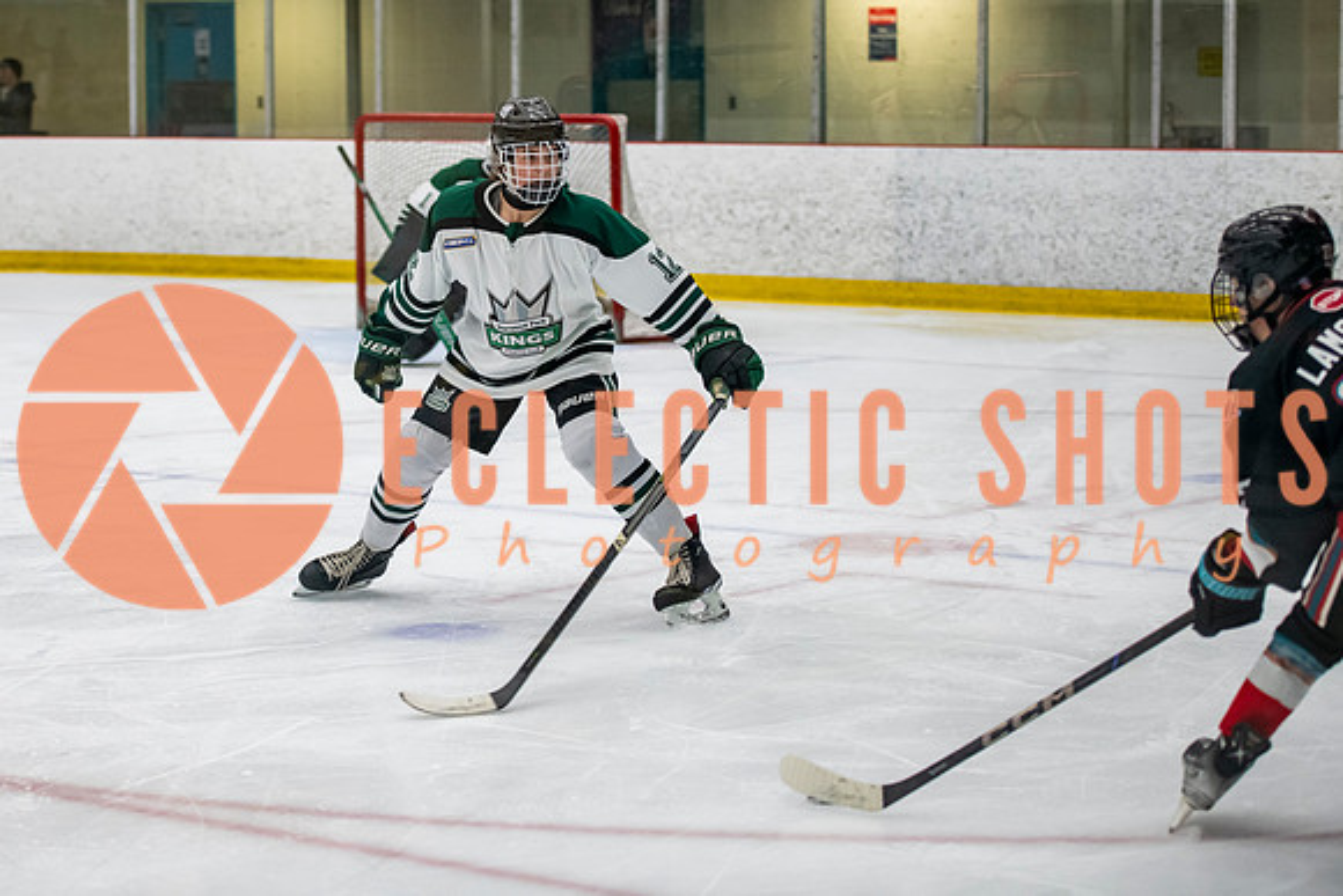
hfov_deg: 21.3
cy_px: 305
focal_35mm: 95
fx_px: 3562
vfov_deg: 14.3
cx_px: 458
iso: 2000
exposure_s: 1/640
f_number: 3.2
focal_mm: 70
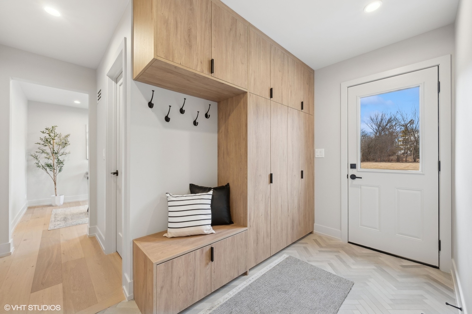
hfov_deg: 104.3
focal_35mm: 14
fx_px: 183
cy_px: 157
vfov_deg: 81.1
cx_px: 236
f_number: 9.5
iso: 200
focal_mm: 14
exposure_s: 1/6
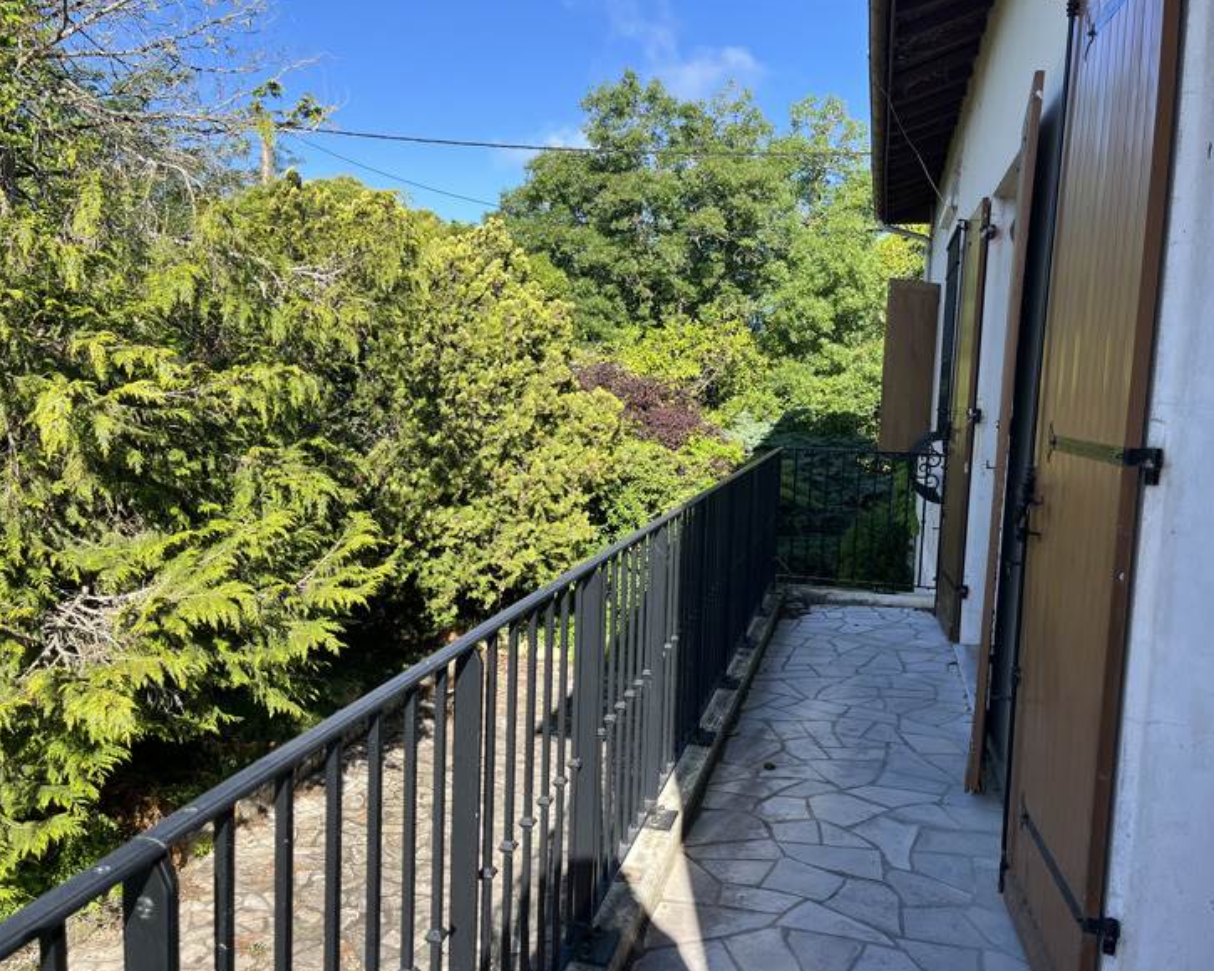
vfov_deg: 51.5
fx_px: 1006
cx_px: 641
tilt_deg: -7.7
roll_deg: -1.6
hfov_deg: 62.2
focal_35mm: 28
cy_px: 494
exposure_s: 1/1140
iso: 50
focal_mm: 5.1
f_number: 1.6
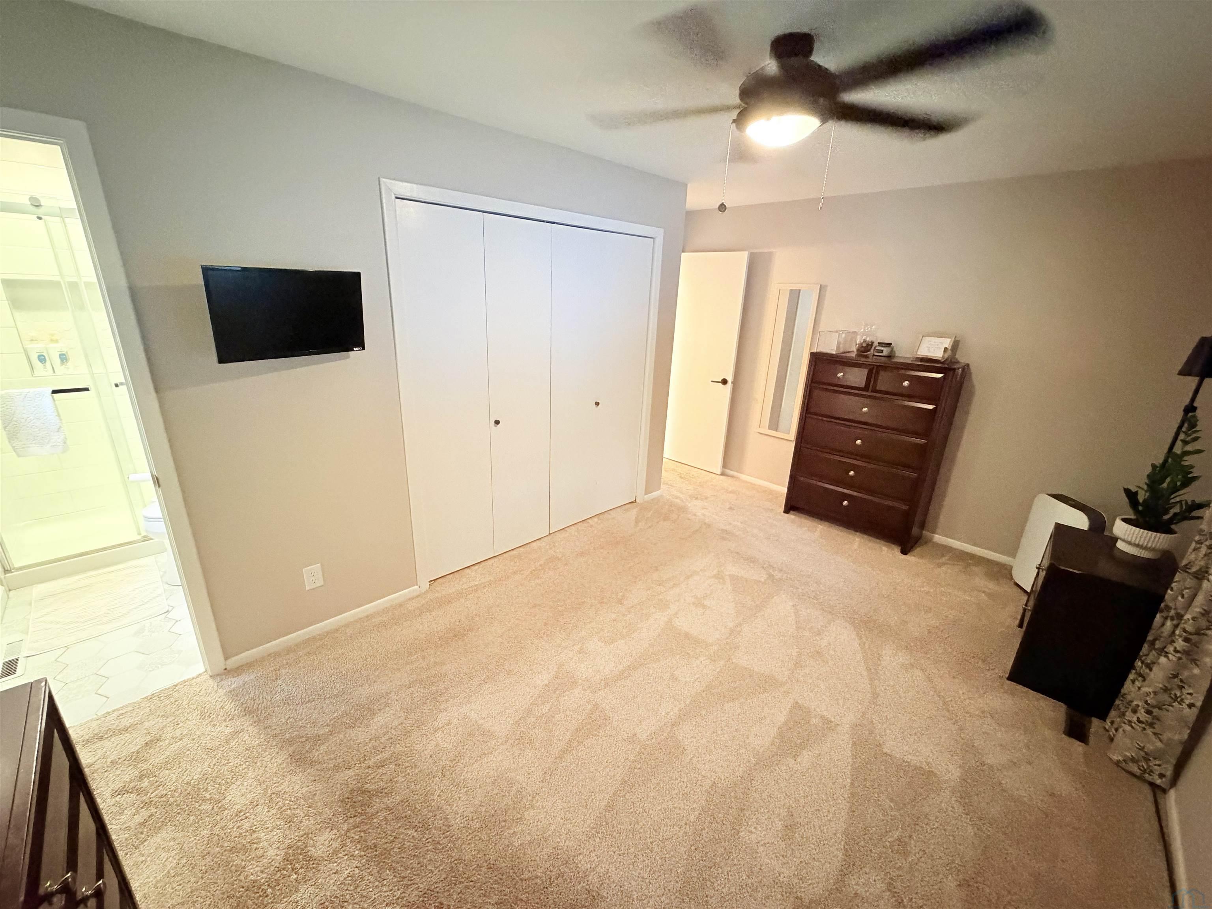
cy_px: 454
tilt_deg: -19.0
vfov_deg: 85.7
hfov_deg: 102.1
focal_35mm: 14
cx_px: 606
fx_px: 490
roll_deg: -2.1
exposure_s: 1/40
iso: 1250
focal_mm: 2.22
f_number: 2.2
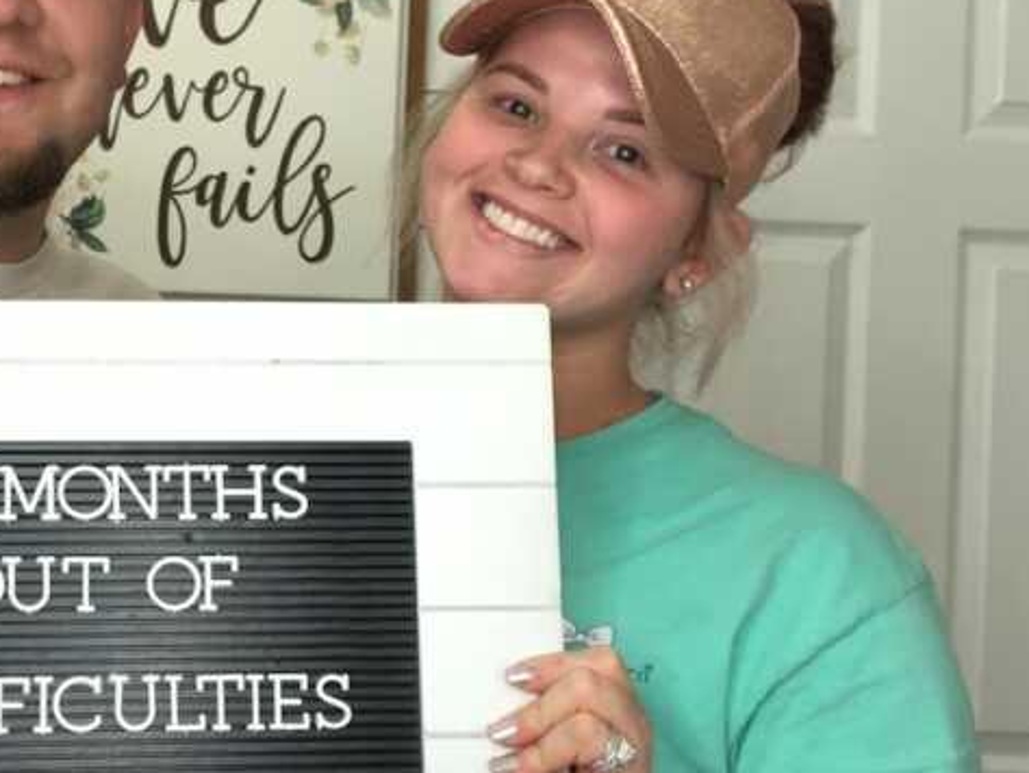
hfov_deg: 32.0
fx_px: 1725
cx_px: 154
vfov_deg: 25.2
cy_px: 431
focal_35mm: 58
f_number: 2.2
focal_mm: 2.87
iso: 80
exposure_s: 1/120
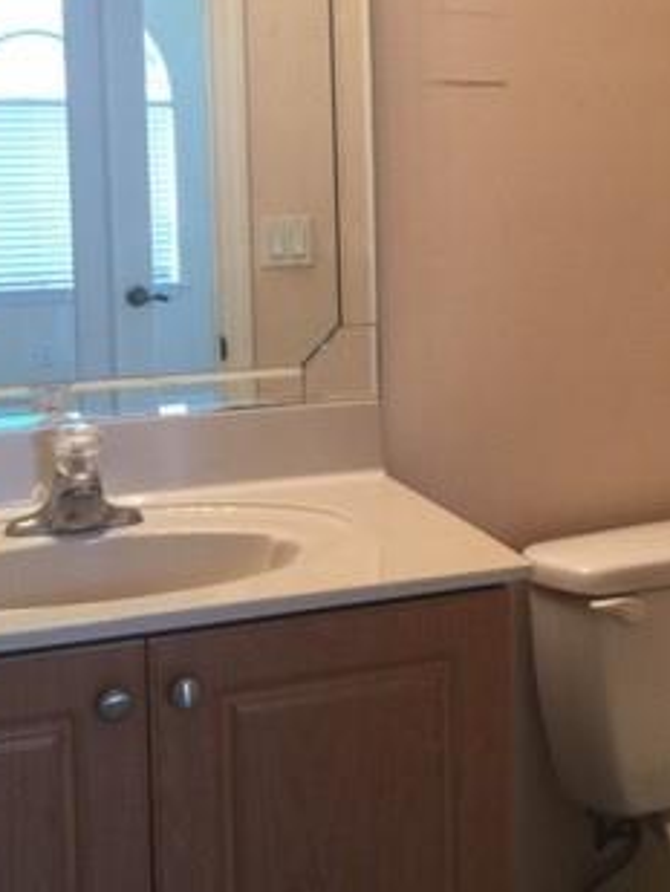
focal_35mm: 60
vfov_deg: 31.9
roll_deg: +0.2
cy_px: 292
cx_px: 653
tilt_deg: -4.0
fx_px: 1547
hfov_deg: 23.5
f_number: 2.2
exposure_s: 1/15
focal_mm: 4.15
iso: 32
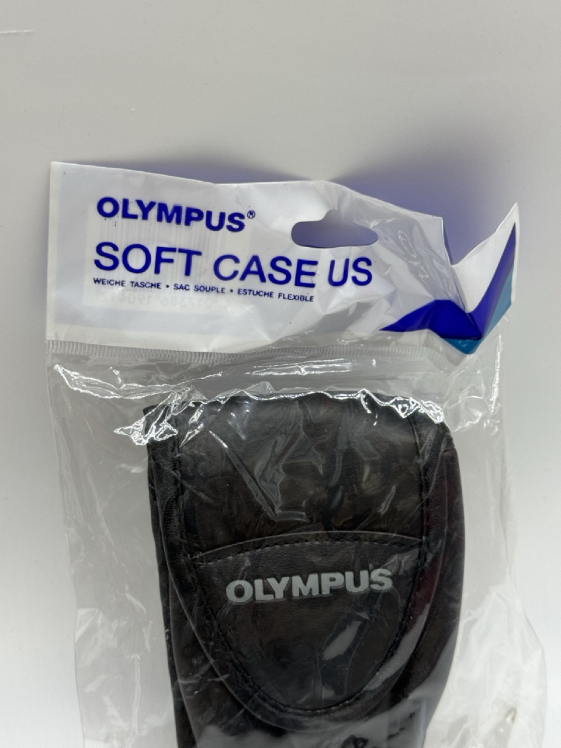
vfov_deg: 39.7
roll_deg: +1.1
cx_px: 280
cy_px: 374
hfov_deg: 30.3
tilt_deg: -29.9
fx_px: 1037
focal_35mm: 48
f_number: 1.78
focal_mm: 6.76
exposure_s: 1/352
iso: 64
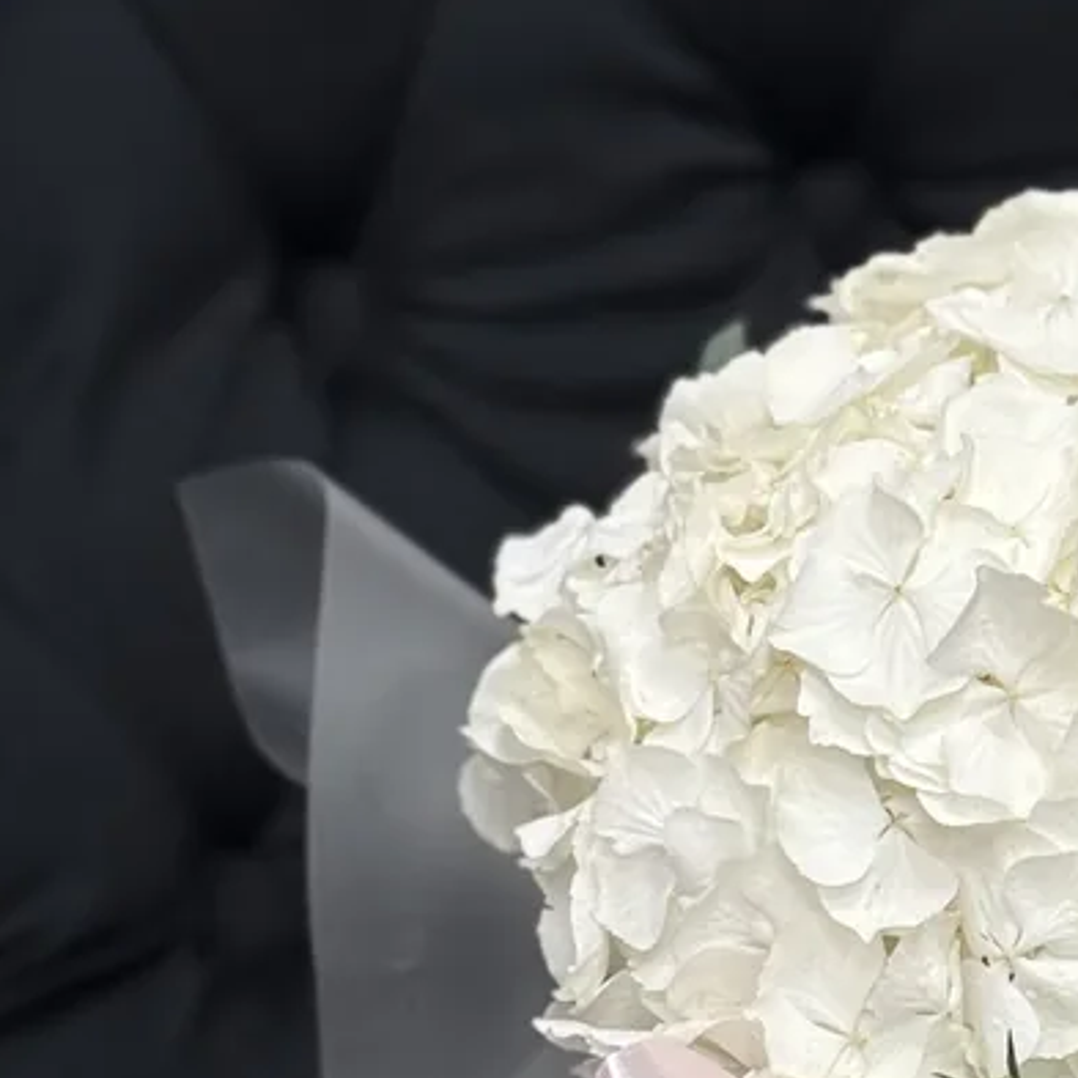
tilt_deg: -32.7
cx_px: 1366
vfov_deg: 12.0
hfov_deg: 11.8
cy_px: 1115
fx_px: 5074
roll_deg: +3.6
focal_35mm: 144
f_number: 1.78
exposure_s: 1/121
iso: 50
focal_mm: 6.76
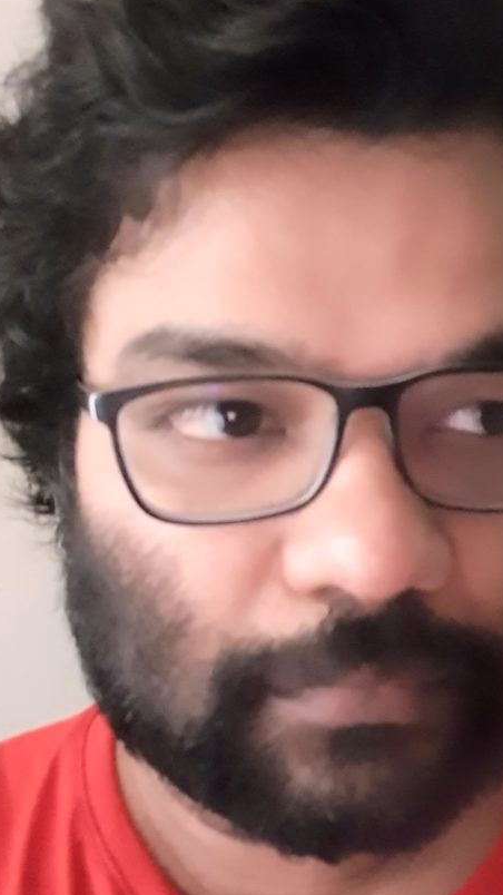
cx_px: 314
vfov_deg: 47.3
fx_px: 1020
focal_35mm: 43
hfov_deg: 27.6
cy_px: 420
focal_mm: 2.92
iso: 800
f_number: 1.7
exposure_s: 1/13
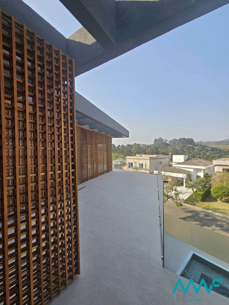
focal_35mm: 13
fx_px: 115
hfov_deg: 89.9
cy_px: 152
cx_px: 114
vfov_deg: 106.2
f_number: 2.2
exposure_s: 1/1000
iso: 50
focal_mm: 2.2
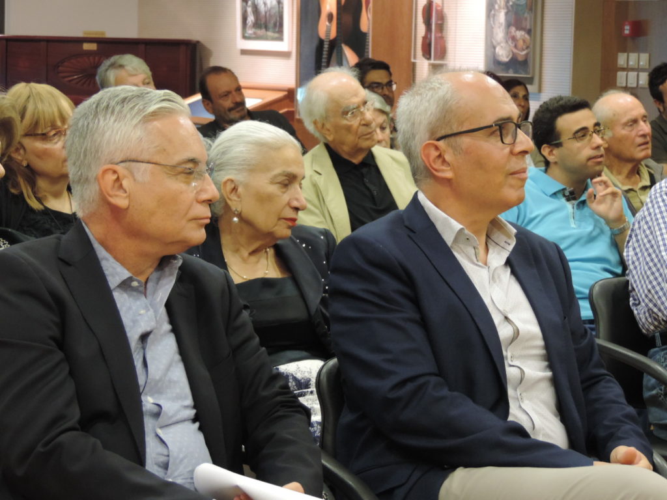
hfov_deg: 18.7
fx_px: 2023
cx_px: 334
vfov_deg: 14.1
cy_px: 250
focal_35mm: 105
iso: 720
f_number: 4.2
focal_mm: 18.7
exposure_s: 1/25
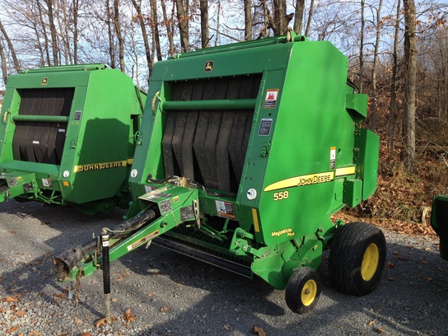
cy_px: 168
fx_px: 453
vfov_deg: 40.7
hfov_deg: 52.6
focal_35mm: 35
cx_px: 224
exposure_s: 1/665
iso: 50
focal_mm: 4.28
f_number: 2.4
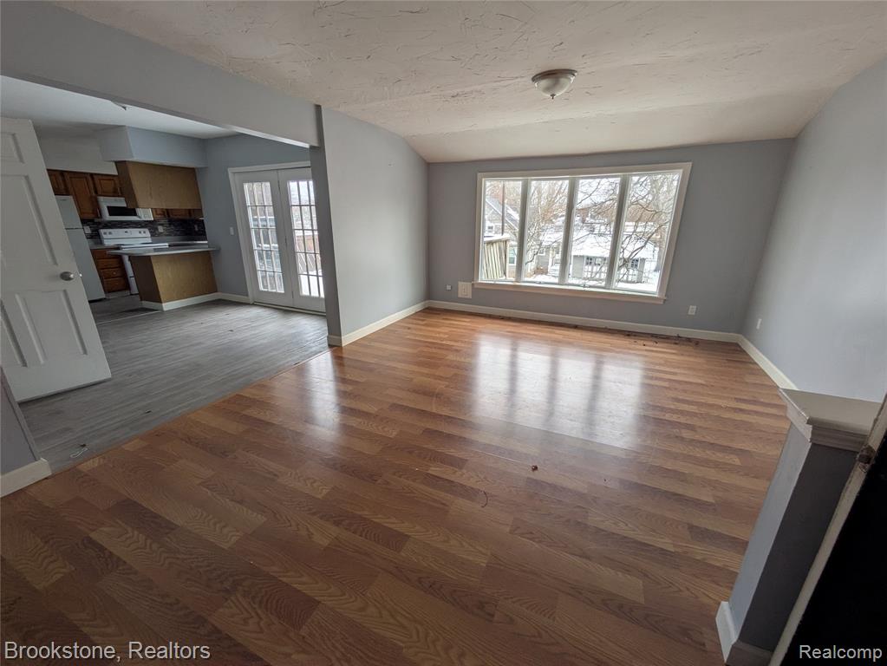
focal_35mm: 14
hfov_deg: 102.0
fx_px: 359
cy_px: 333
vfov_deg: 85.7
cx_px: 444
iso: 49
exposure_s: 1/301
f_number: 2.2
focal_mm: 1.83
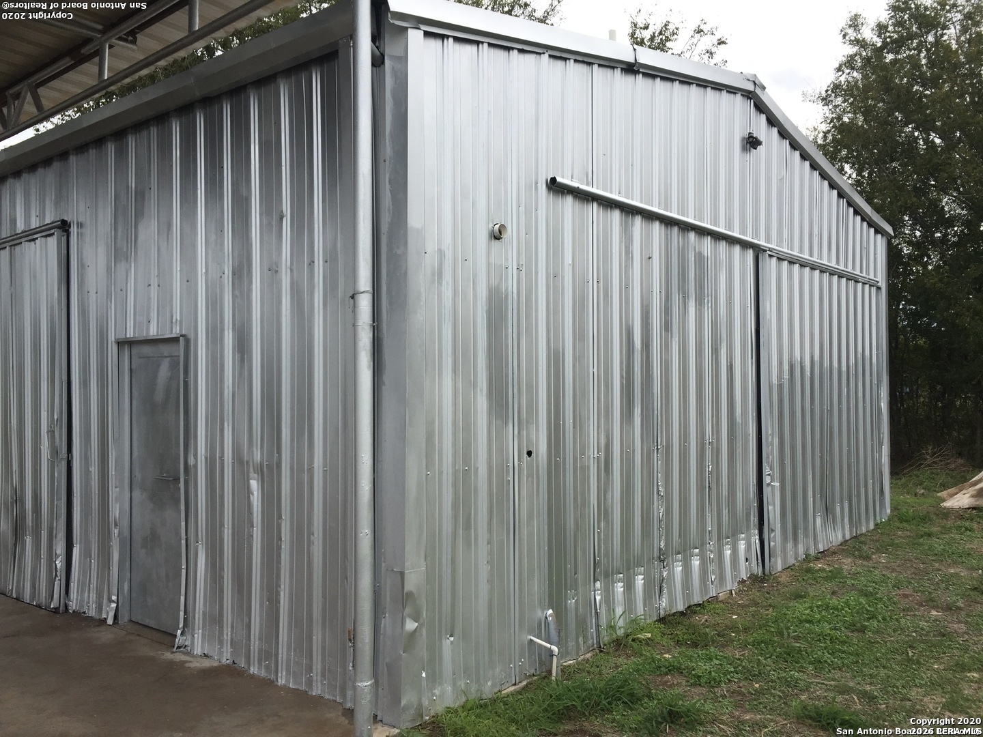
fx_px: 824
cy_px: 368
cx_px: 492
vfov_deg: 48.2
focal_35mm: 29
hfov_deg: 61.7
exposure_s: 1/1319
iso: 32
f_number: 2.2
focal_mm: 4.15
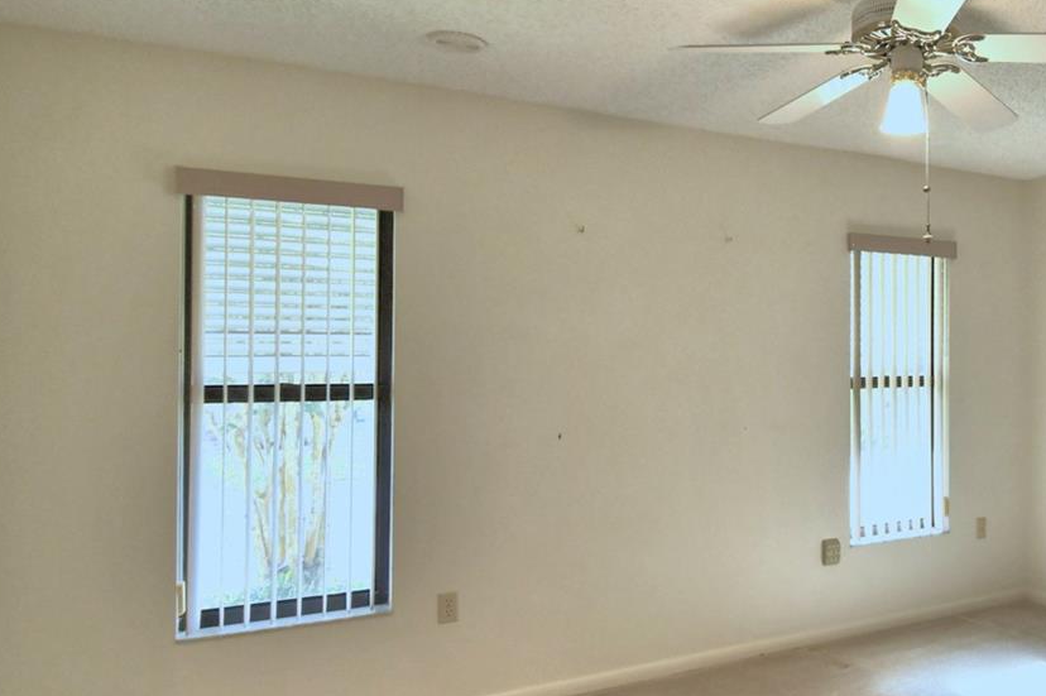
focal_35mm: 29
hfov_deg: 58.4
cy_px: 341
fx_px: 842
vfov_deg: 44.9
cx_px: 850
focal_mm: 10
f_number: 4.5
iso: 280
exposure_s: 1/125
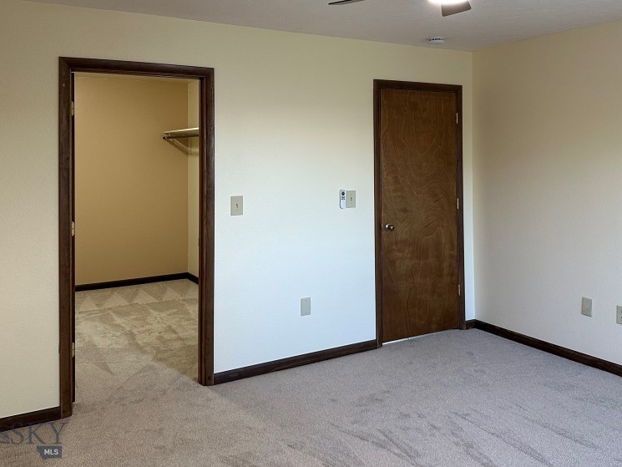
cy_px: 149
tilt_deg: -0.2
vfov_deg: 42.3
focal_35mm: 33
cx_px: 332
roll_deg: -0.2
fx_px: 593
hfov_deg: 55.3
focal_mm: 6.86
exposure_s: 1/60
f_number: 1.78
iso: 160
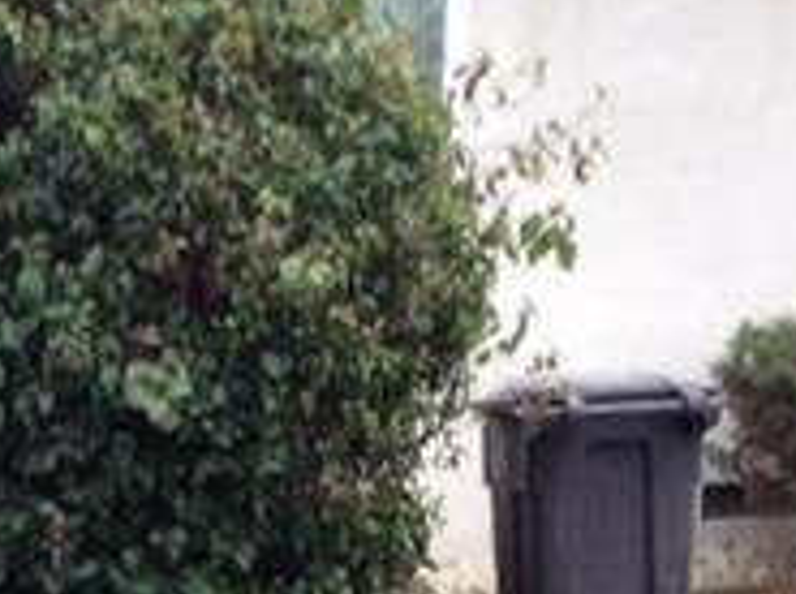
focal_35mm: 111
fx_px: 2548
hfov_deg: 17.4
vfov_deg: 12.9
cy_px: 766
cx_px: 0
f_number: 2.4
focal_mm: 3.3
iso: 40
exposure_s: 1/60
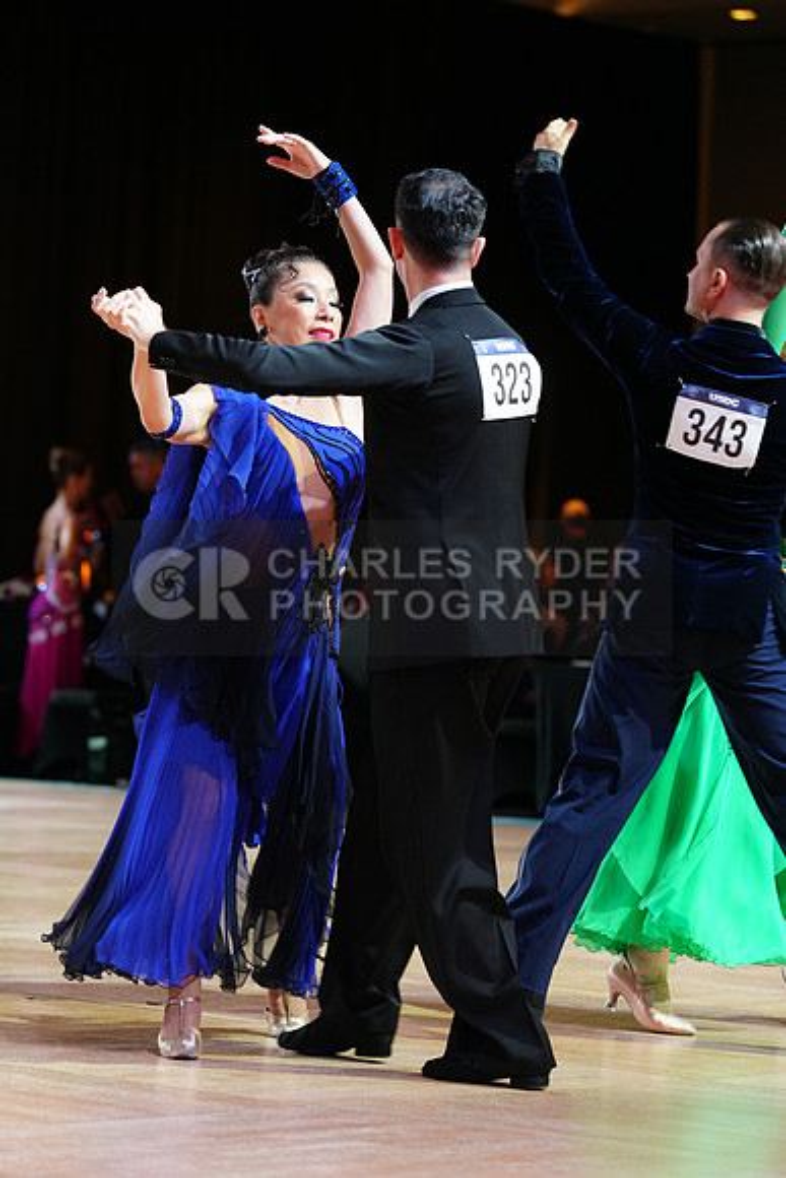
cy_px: 589
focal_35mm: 133
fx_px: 4353
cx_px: 393
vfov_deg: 15.4
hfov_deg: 10.3
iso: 2500
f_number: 4
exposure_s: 1/250
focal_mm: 133
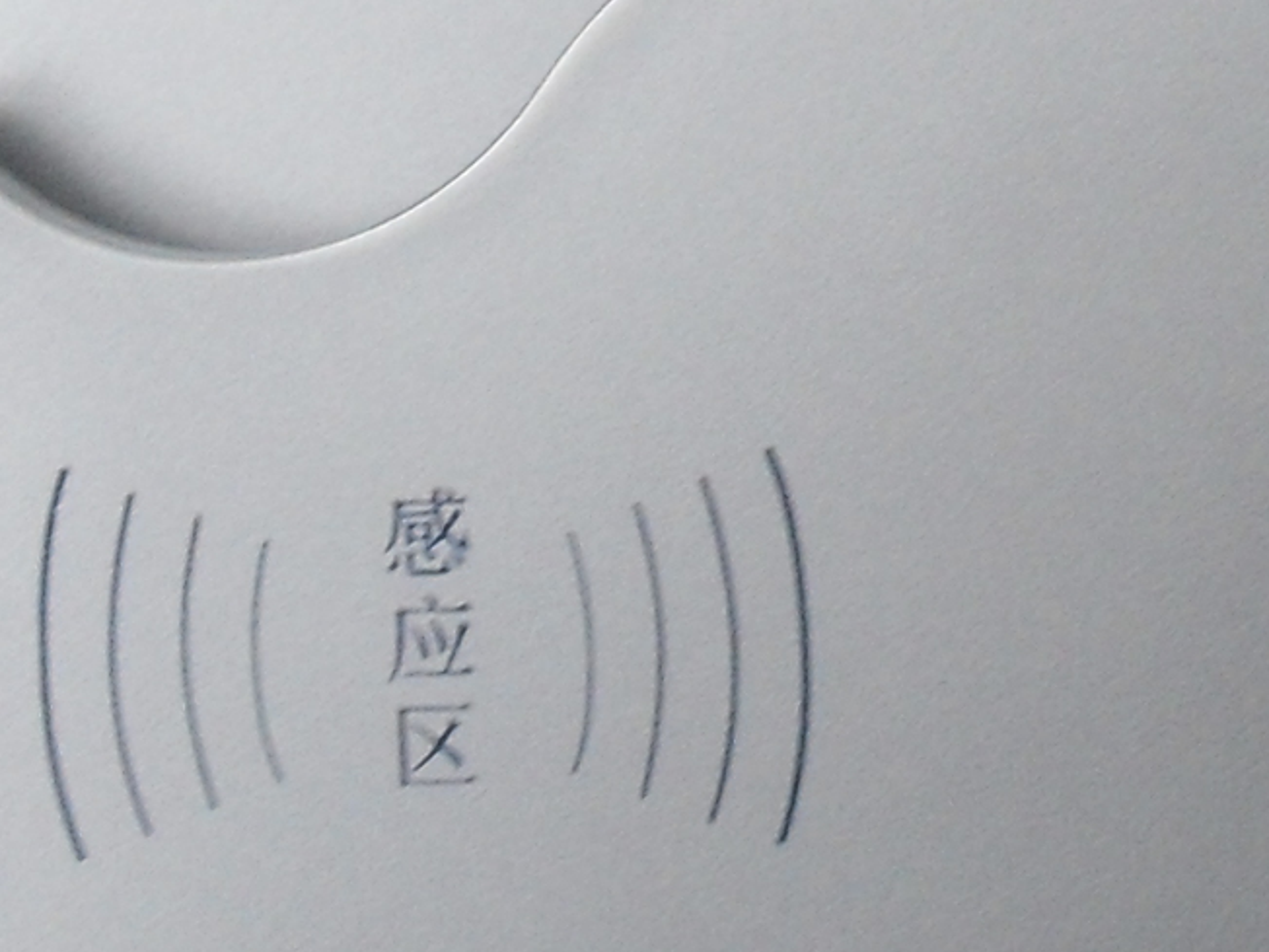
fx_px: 6049
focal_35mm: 165
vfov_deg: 8.9
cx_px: 2032
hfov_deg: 11.4
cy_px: -251
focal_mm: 6.3
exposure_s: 1/30
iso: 160
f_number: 3.2
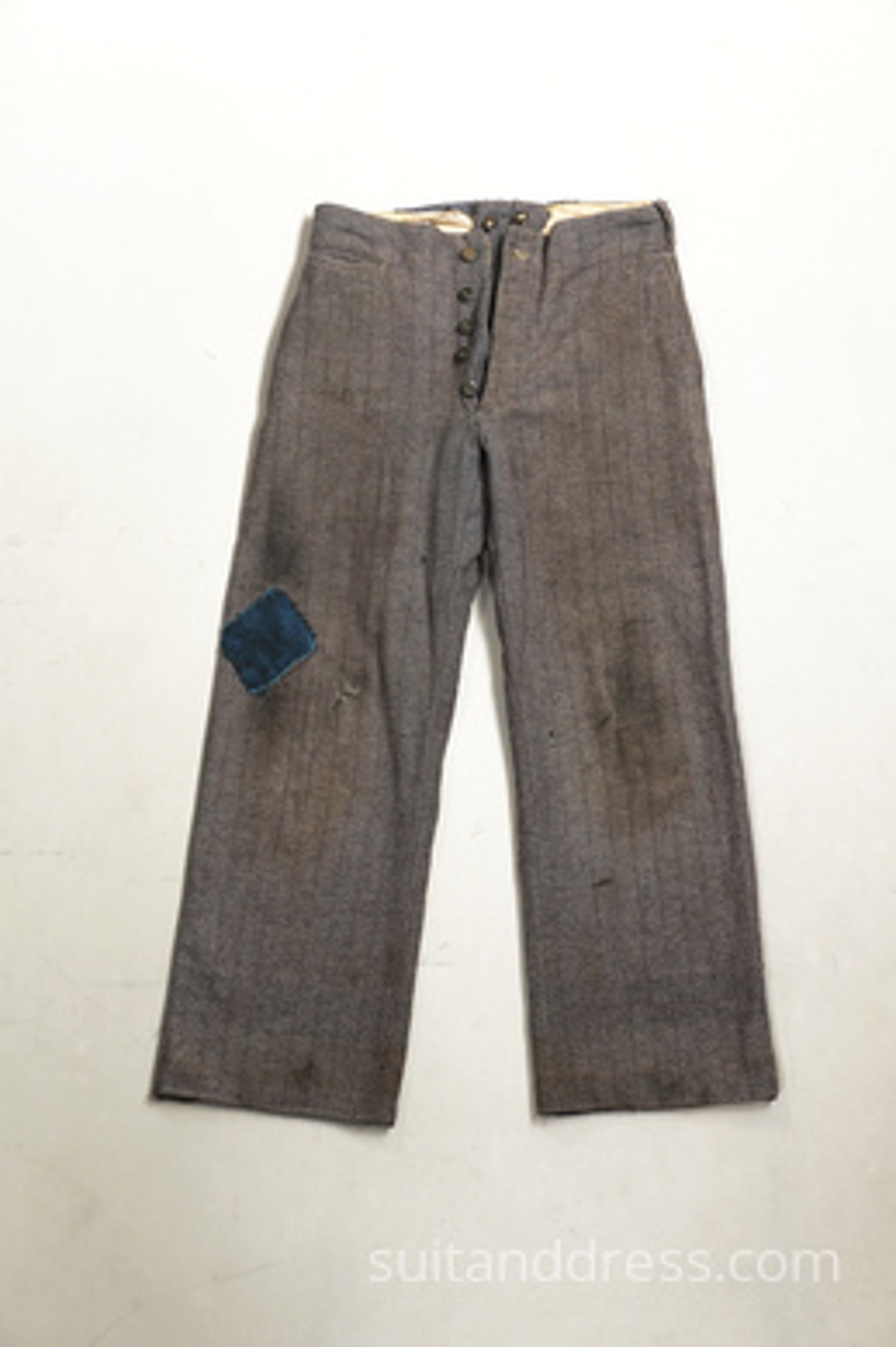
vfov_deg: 41.1
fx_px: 1793
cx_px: 448
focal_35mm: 48
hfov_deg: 28.1
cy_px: 674
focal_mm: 32
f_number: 4.5
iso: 400
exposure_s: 1/100
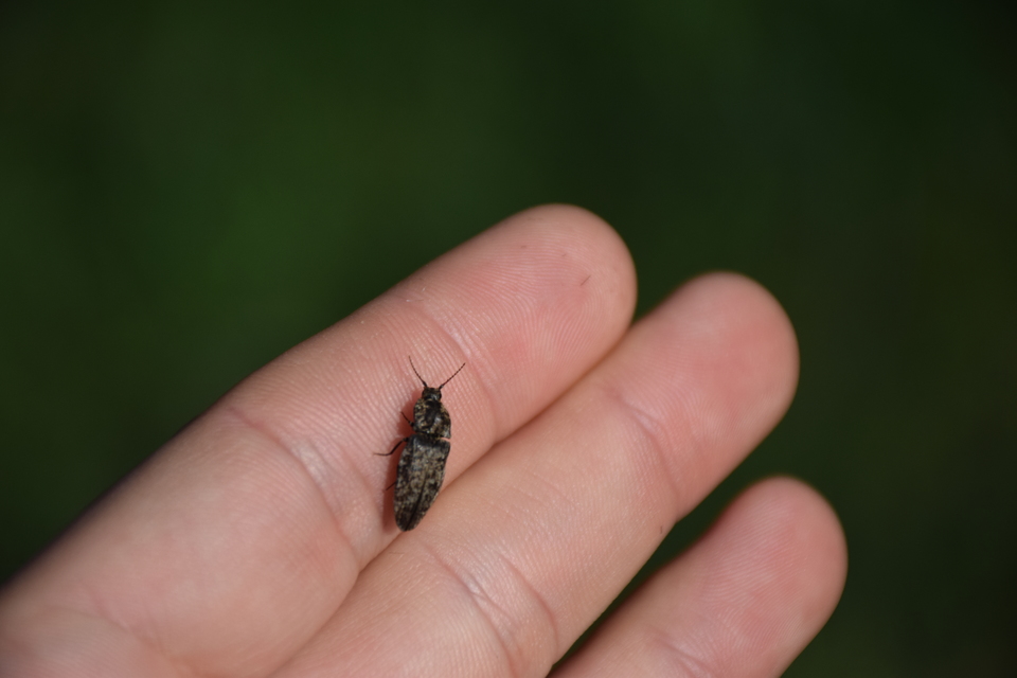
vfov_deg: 6.5
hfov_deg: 9.8
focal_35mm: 210
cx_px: 508
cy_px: 339
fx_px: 5932
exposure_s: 1/4000
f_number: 5.6
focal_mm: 140
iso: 400
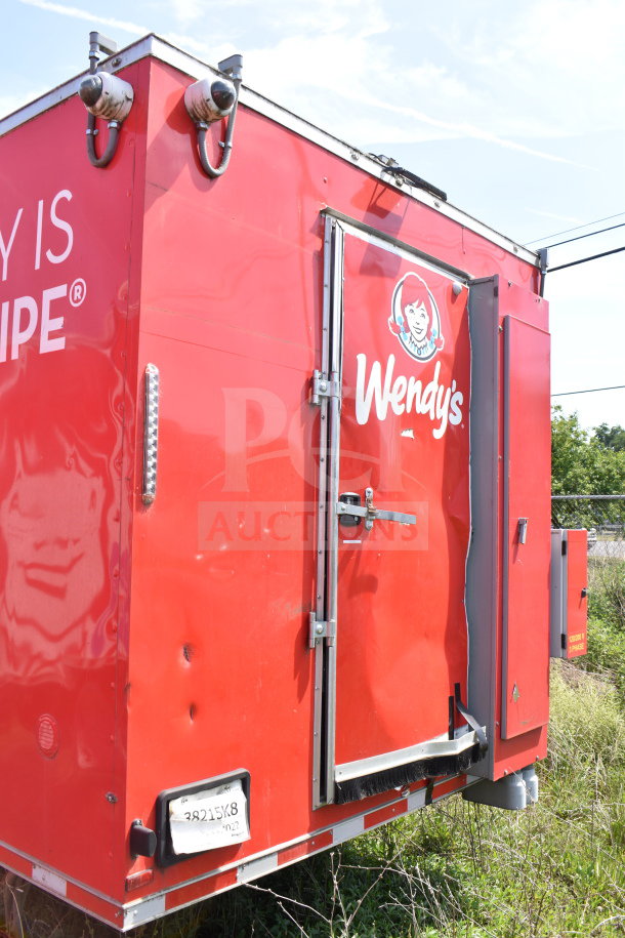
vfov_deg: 57.2
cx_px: 312
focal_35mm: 33
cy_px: 469
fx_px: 859
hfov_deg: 40.0
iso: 200
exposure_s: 1/200
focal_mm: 22
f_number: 7.1
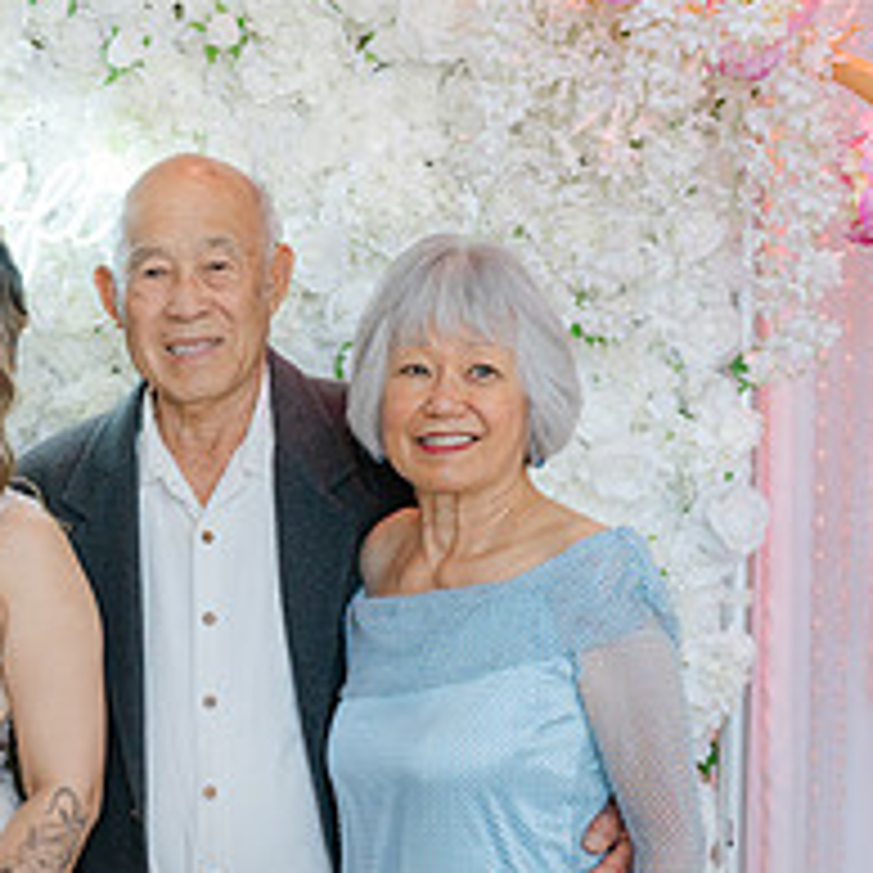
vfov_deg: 19.4
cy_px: 601
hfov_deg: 18.4
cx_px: -189
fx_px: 2539
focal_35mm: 89
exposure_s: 1/200
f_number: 4
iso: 400
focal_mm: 35
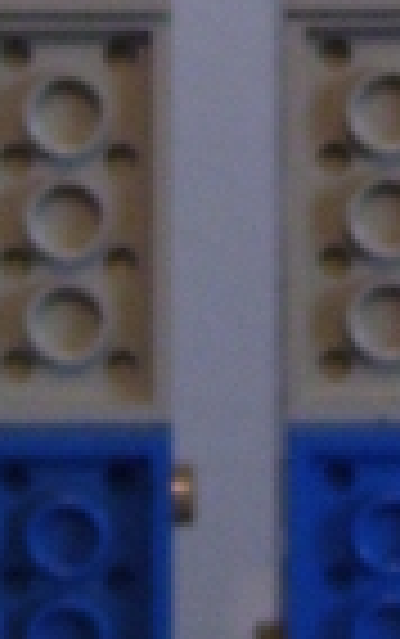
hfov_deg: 5.6
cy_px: -315
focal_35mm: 235
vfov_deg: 8.7
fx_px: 4091
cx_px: 265
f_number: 2.7
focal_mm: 6
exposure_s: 1/8
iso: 160
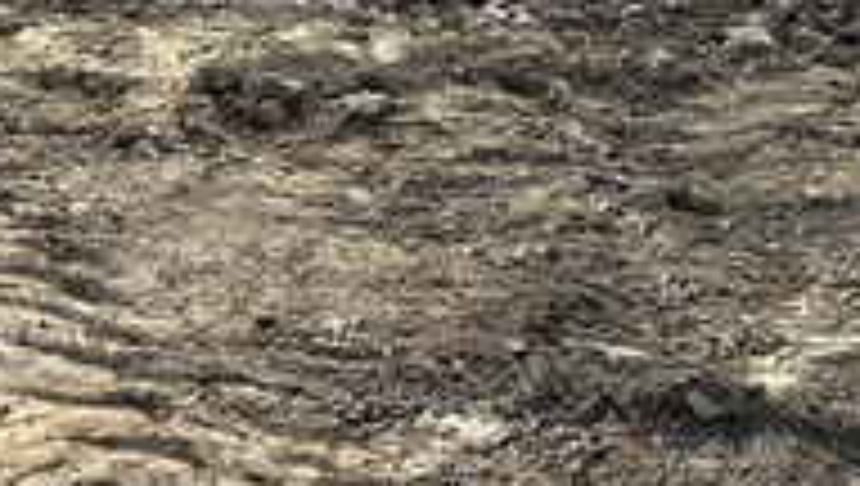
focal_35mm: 82
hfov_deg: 24.8
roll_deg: +1.6
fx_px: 1872
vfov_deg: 14.4
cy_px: -72
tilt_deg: -15.1
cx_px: 27
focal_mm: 6.86
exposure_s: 1/1916
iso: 80
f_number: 1.78
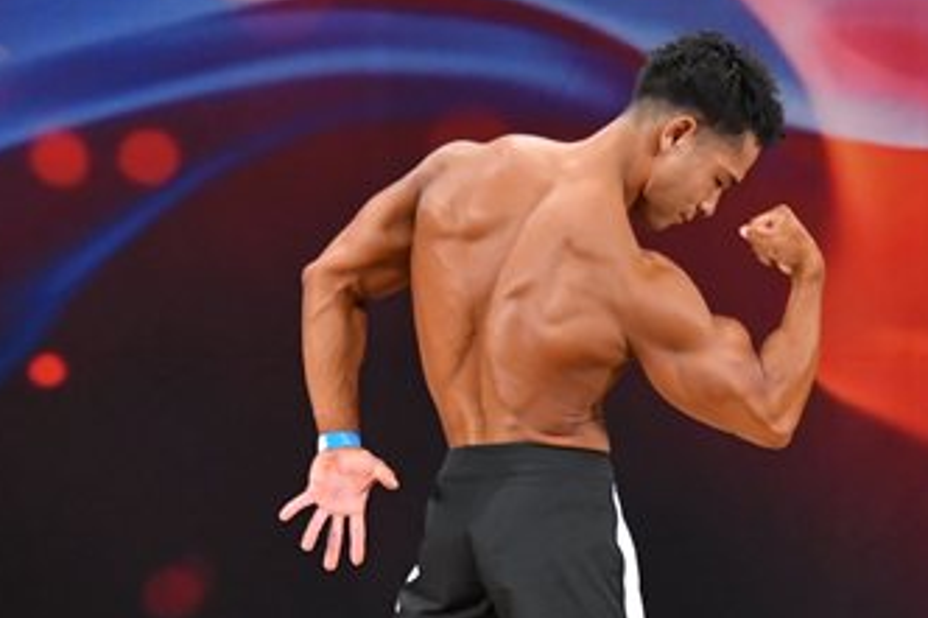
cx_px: 527
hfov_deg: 3.7
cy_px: 542
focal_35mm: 560
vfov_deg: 2.5
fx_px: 14428
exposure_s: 1/400
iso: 3200
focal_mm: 160
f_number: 5.6
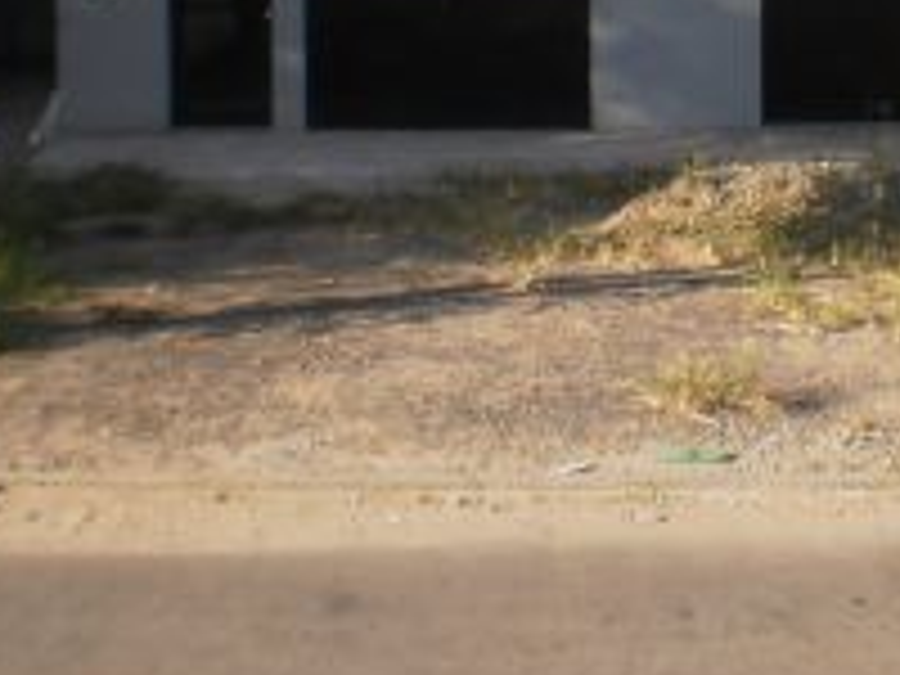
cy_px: -58
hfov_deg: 23.0
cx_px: 700
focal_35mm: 84
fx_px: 2184
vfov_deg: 17.0
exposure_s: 1/640
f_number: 4.6
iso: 200
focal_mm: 6.3
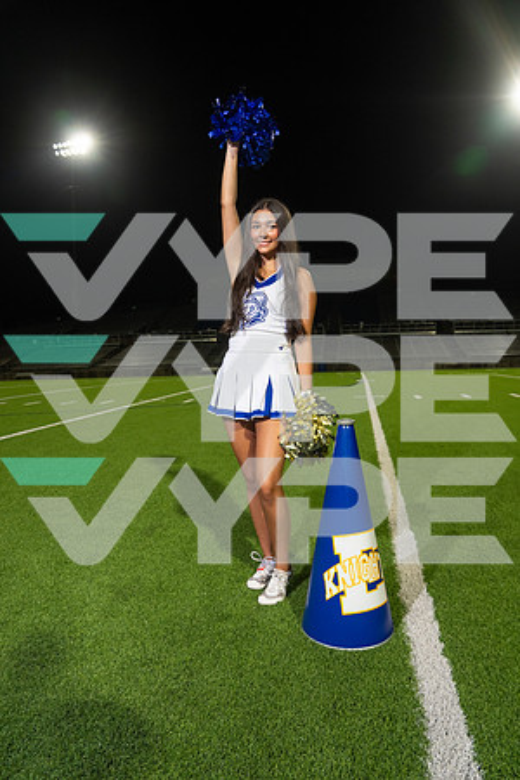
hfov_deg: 53.1
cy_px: 390
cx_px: 260
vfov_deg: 73.7
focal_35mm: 24
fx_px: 520
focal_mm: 24
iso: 1000
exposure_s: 1/200
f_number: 4.5
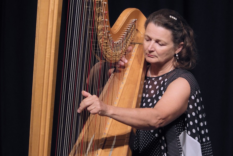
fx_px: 1314
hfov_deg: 10.1
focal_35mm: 203
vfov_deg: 6.8
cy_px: 78
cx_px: 116
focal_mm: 135
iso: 5000
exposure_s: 1/100
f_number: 6.4
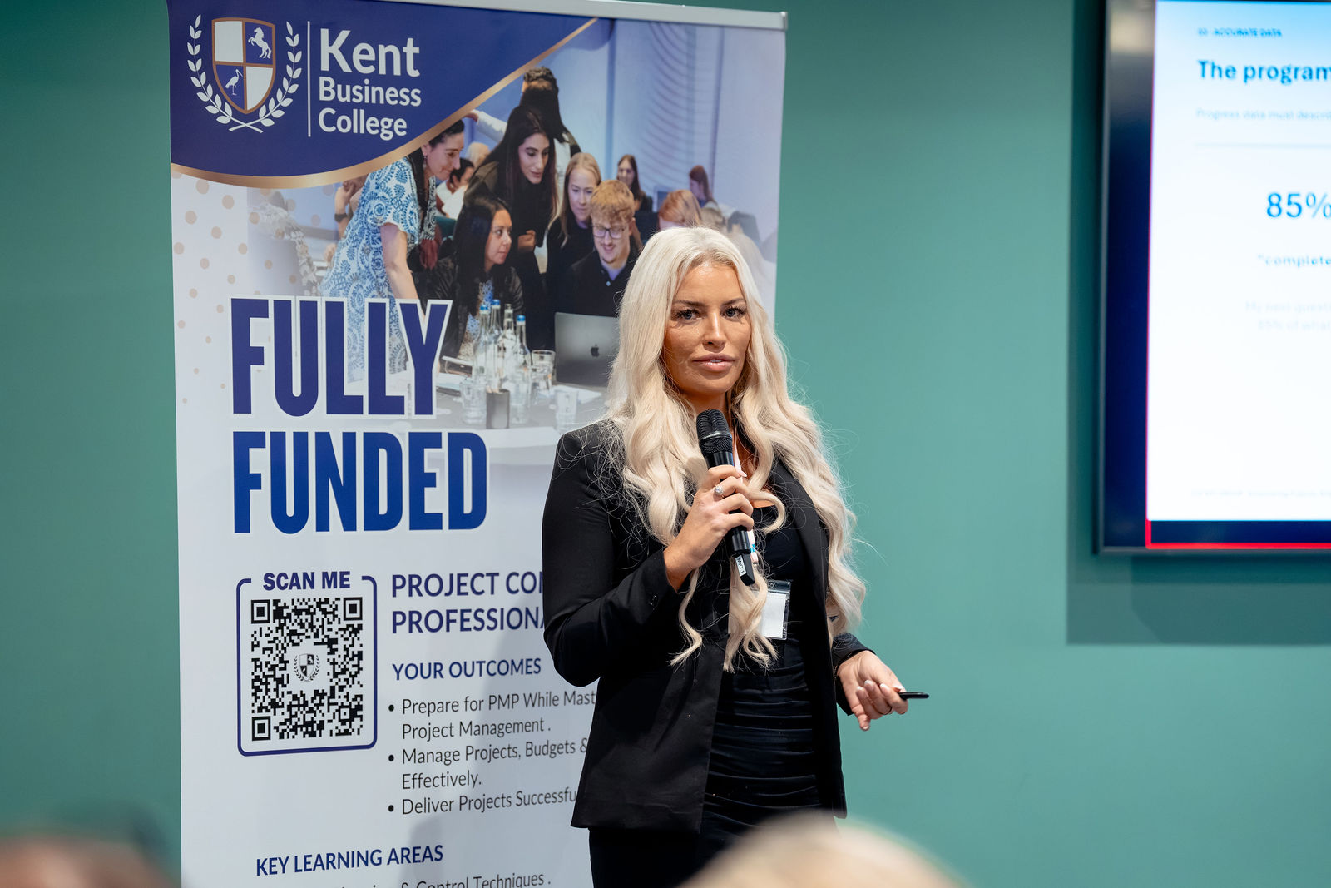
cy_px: 444
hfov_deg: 15.8
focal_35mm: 130
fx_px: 4806
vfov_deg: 10.6
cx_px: 666
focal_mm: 130
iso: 3200
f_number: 2.8
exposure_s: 1/250
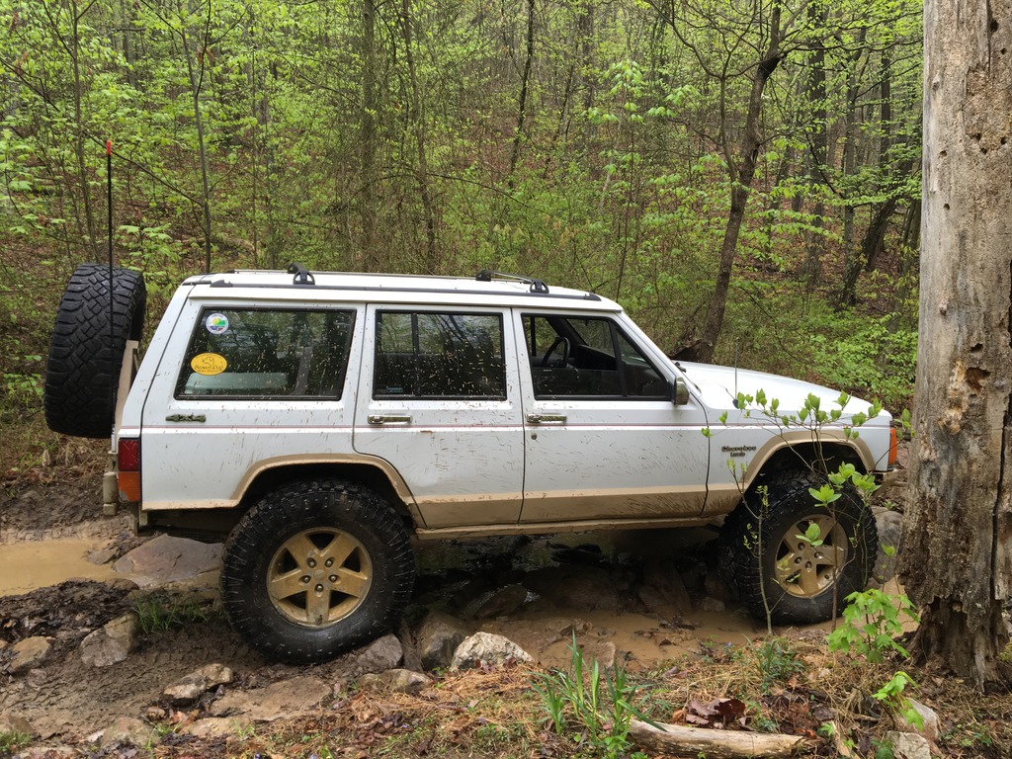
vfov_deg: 48.2
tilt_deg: -8.9
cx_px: 506
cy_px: 380
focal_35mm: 29
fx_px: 848
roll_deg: +1.8
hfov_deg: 61.7
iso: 40
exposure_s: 1/120
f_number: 2.2
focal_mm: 4.15
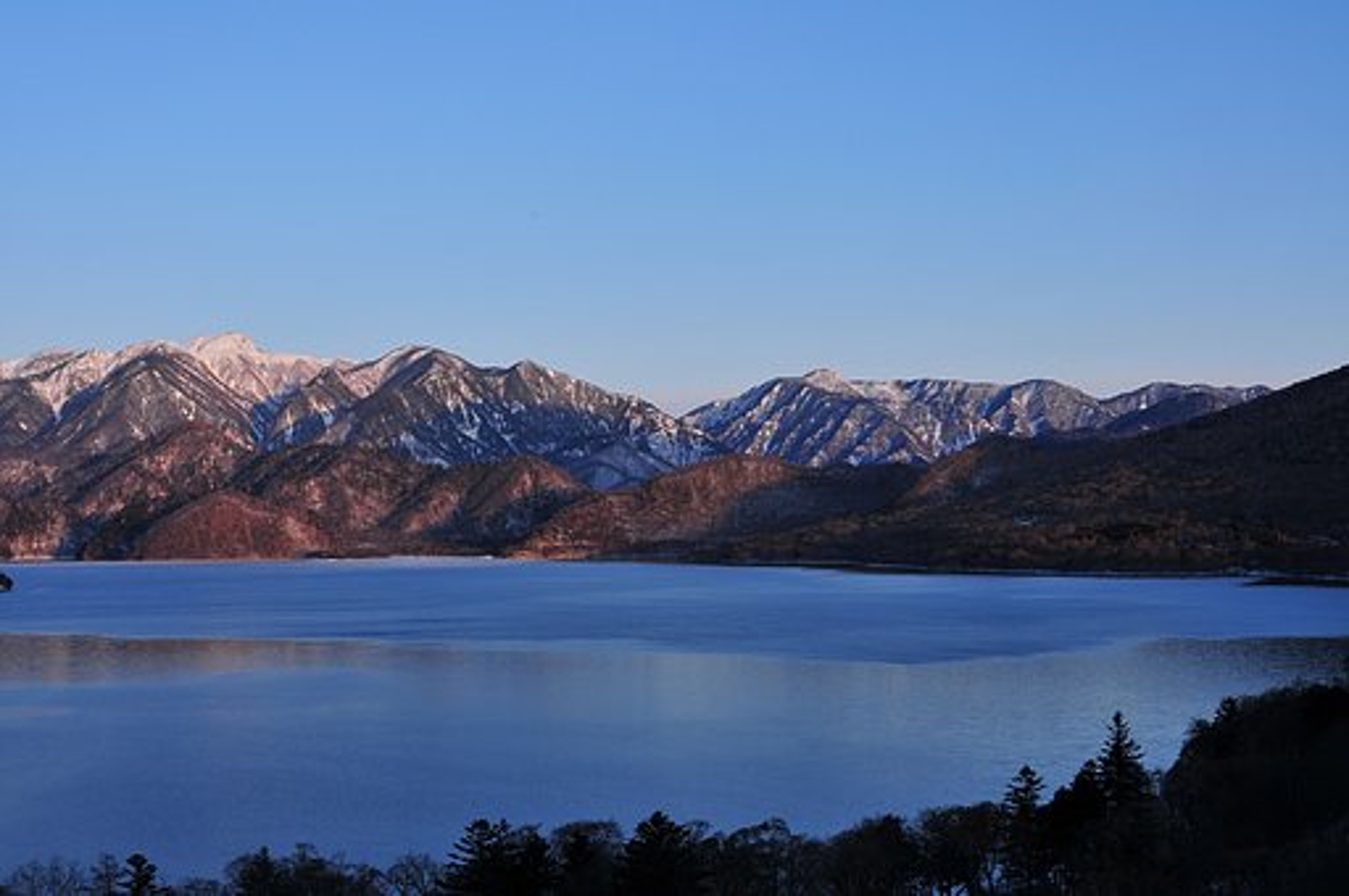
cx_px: 674
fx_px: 1965
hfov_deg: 37.9
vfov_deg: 25.7
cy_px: 448
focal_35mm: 52
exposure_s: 1/50
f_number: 16
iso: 200
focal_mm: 35
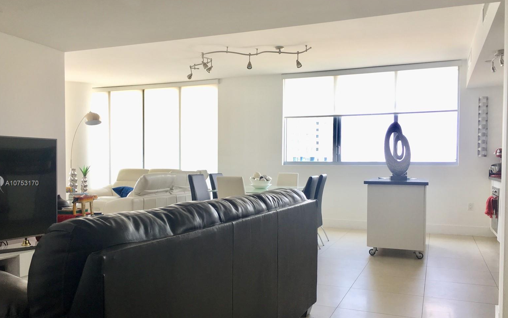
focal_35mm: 32
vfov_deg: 39.3
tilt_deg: -1.6
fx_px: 443
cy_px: 184
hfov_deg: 59.6
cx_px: 251
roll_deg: -0.9
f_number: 2.2
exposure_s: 1/50
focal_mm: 4.15
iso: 25
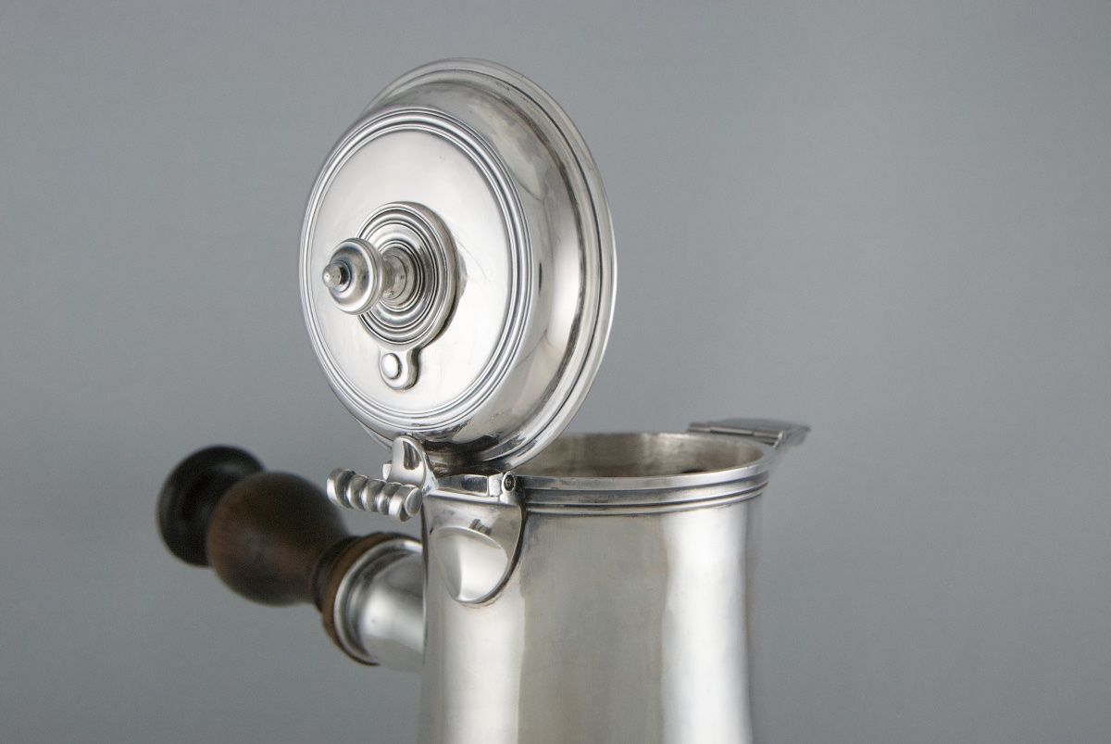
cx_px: 556
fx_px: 1668
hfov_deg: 36.8
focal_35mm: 54
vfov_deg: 25.1
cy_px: 372
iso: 500
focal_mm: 36
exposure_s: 1/200
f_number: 7.1
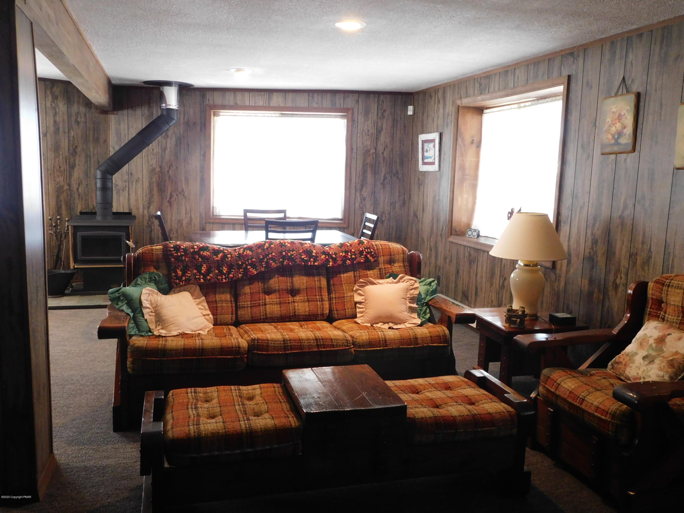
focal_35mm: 30
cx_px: 342
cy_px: 256
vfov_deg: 46.8
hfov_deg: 60.0
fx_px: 593
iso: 400
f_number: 3.2
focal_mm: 5.3
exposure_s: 1/13
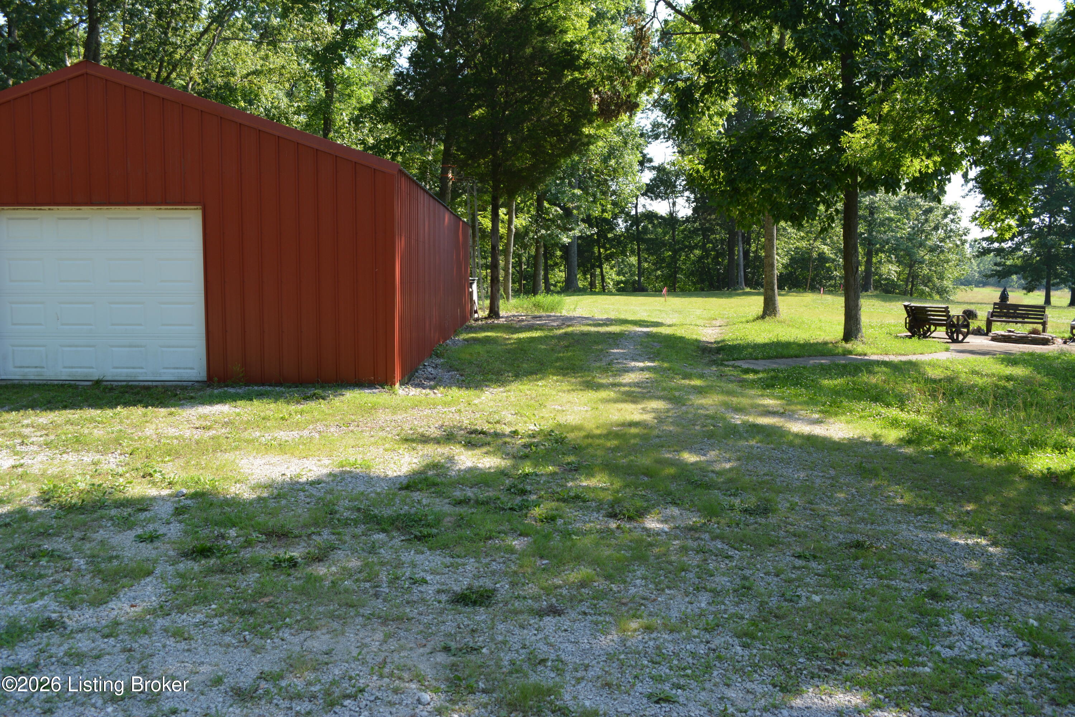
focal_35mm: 30
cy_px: 358
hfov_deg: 61.9
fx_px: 896
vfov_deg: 43.6
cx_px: 538
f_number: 7.1
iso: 200
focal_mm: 20
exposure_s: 1/200
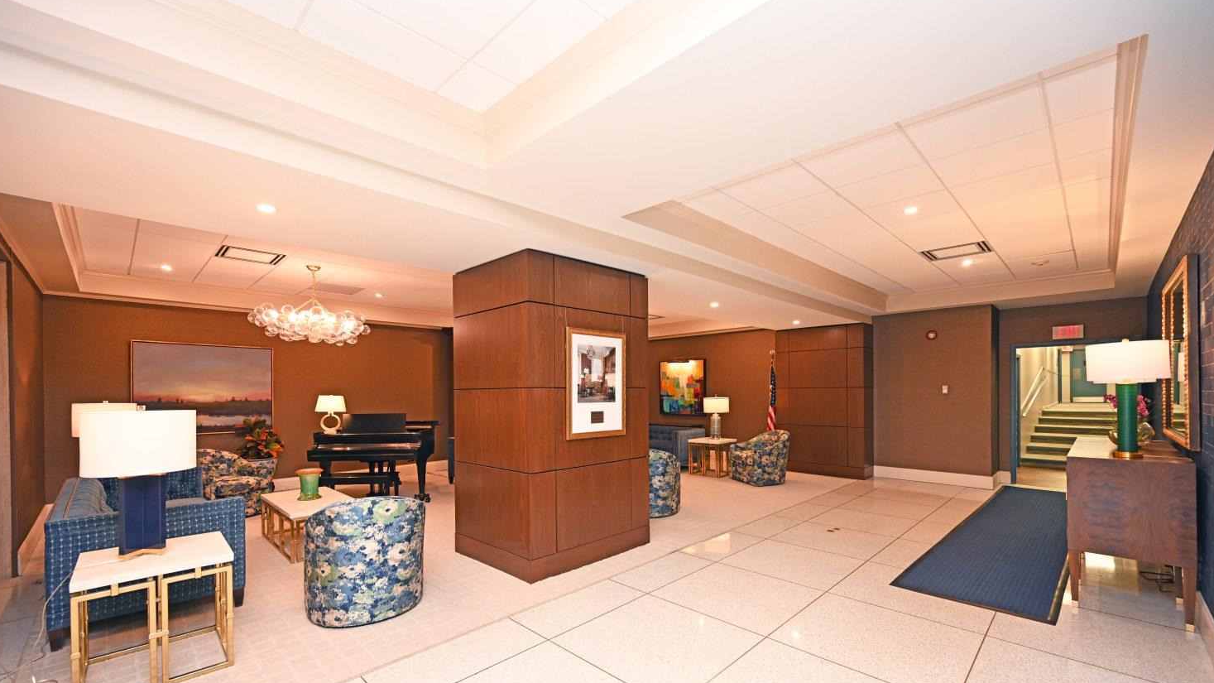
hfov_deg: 103.0
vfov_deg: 70.1
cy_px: 391
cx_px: 597
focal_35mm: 15
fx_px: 483
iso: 1250
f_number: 4
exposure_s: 1/60
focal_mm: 14
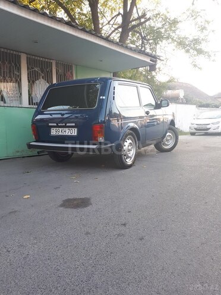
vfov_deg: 65.3
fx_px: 230
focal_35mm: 27
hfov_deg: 51.4
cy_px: 148
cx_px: 110
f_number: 1.9
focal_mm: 3.6
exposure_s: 1/100
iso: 64
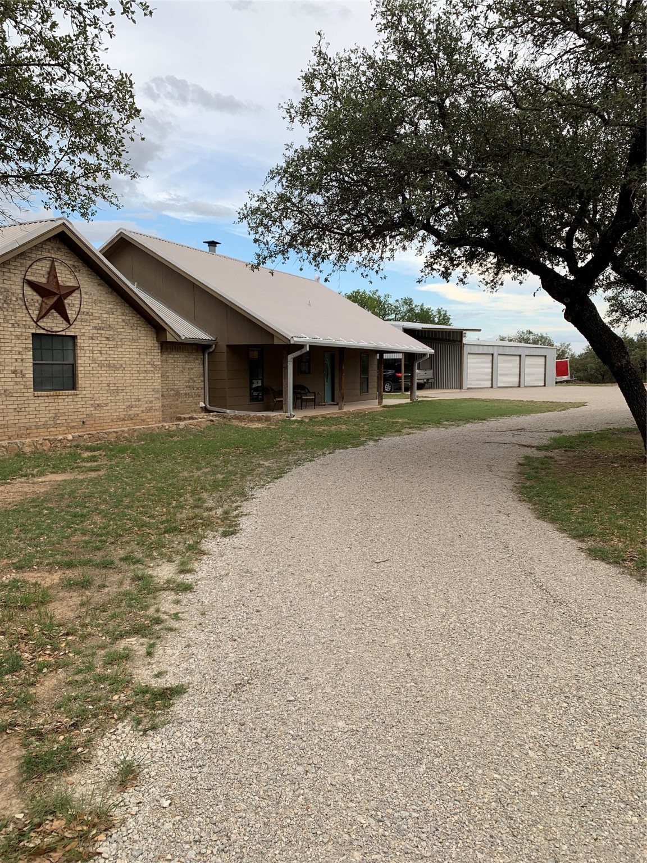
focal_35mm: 26
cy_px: 432
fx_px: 648
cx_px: 324
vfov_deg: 67.3
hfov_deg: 53.1
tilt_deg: -5.3
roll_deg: +0.7
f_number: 1.8
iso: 25
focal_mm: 4.25
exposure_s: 1/234
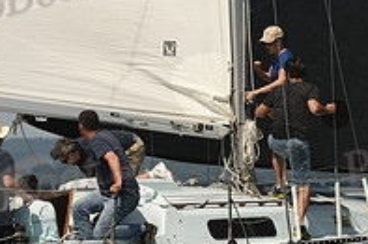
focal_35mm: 707
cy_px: 70
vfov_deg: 1.9
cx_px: 248
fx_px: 7221
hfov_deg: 2.9
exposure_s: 1/1000
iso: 250
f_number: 7.1
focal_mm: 240
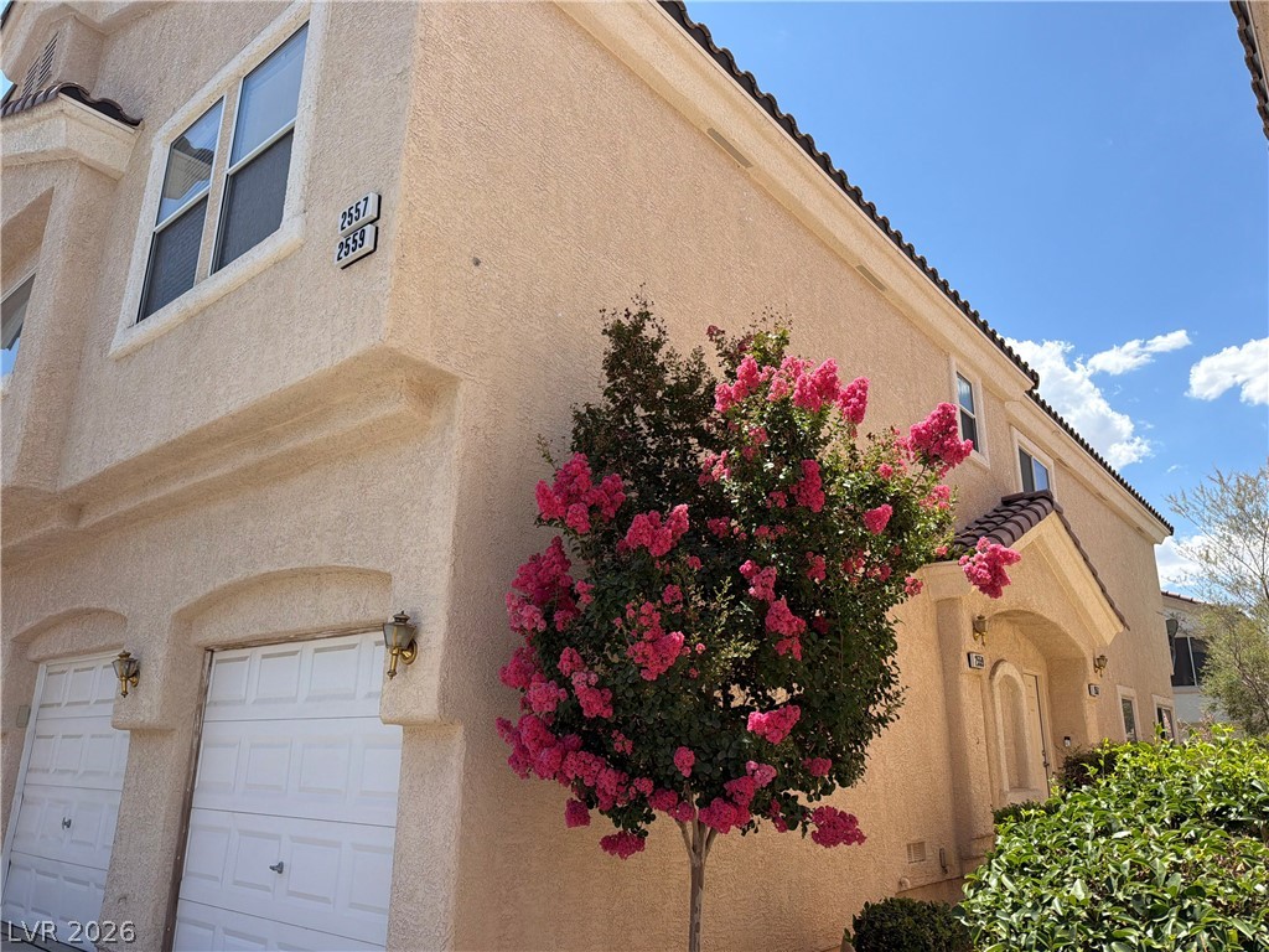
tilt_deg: +16.6
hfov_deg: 71.6
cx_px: 634
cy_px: 476
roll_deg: +0.0
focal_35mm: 24
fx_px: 880
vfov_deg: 56.8
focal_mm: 6.76
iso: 80
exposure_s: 1/3279
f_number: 1.78
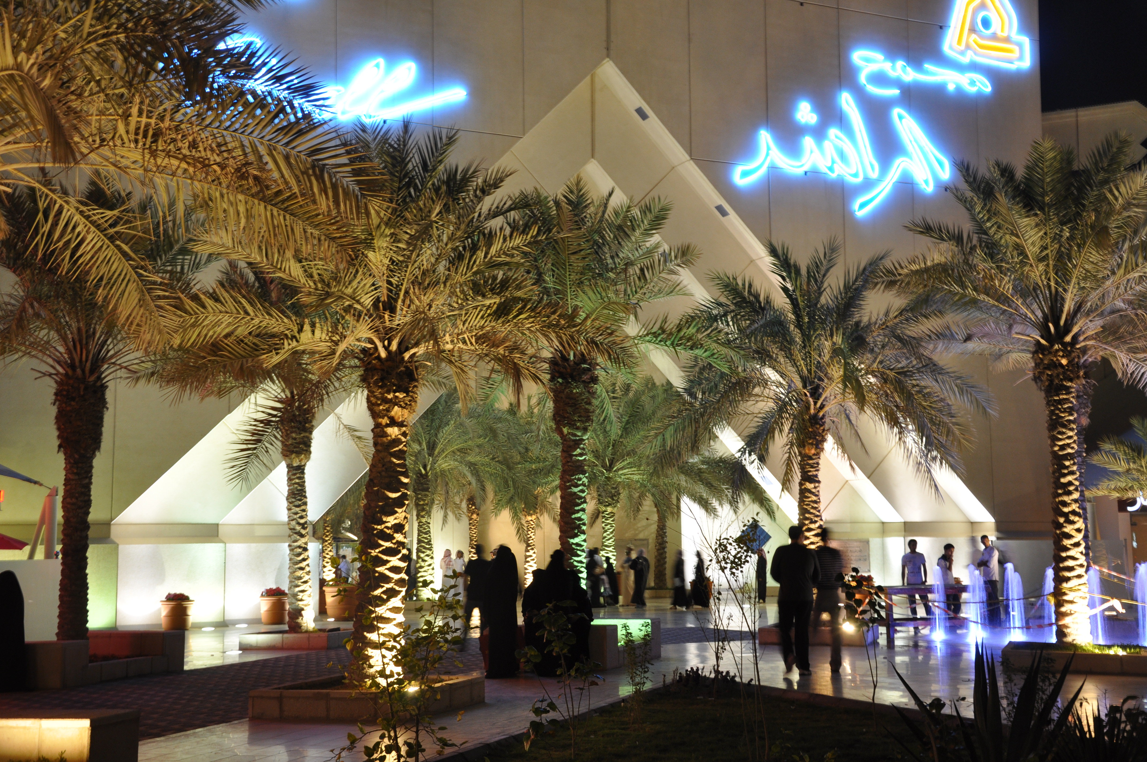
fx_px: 1432
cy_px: 381
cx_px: 574
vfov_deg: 29.8
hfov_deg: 43.7
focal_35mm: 45
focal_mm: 30
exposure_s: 1/4
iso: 400
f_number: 5.6
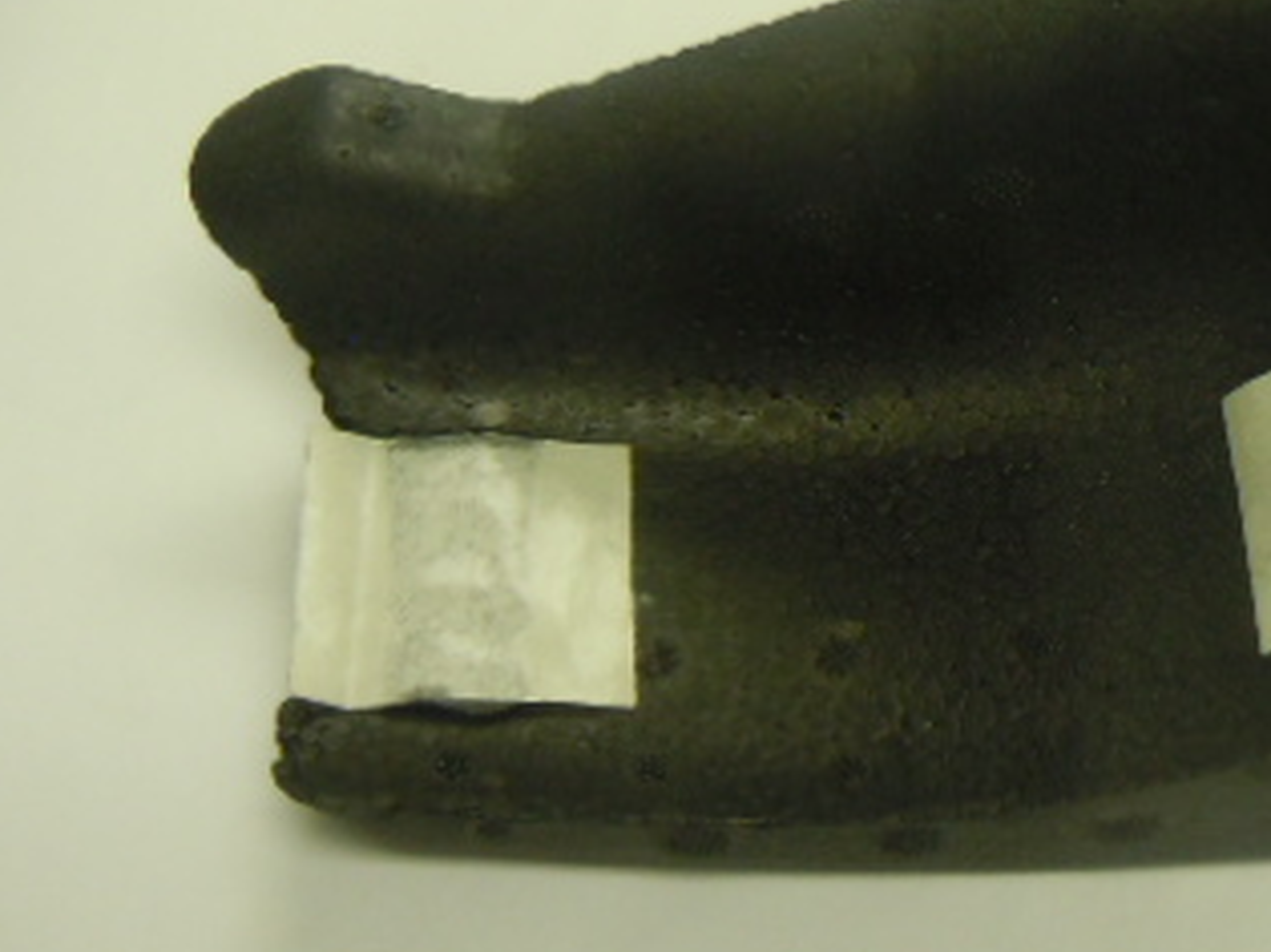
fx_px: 2239
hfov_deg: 31.0
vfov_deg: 24.0
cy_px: 432
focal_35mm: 61
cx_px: 997
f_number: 3.5
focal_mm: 5.4
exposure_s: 1/60
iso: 400
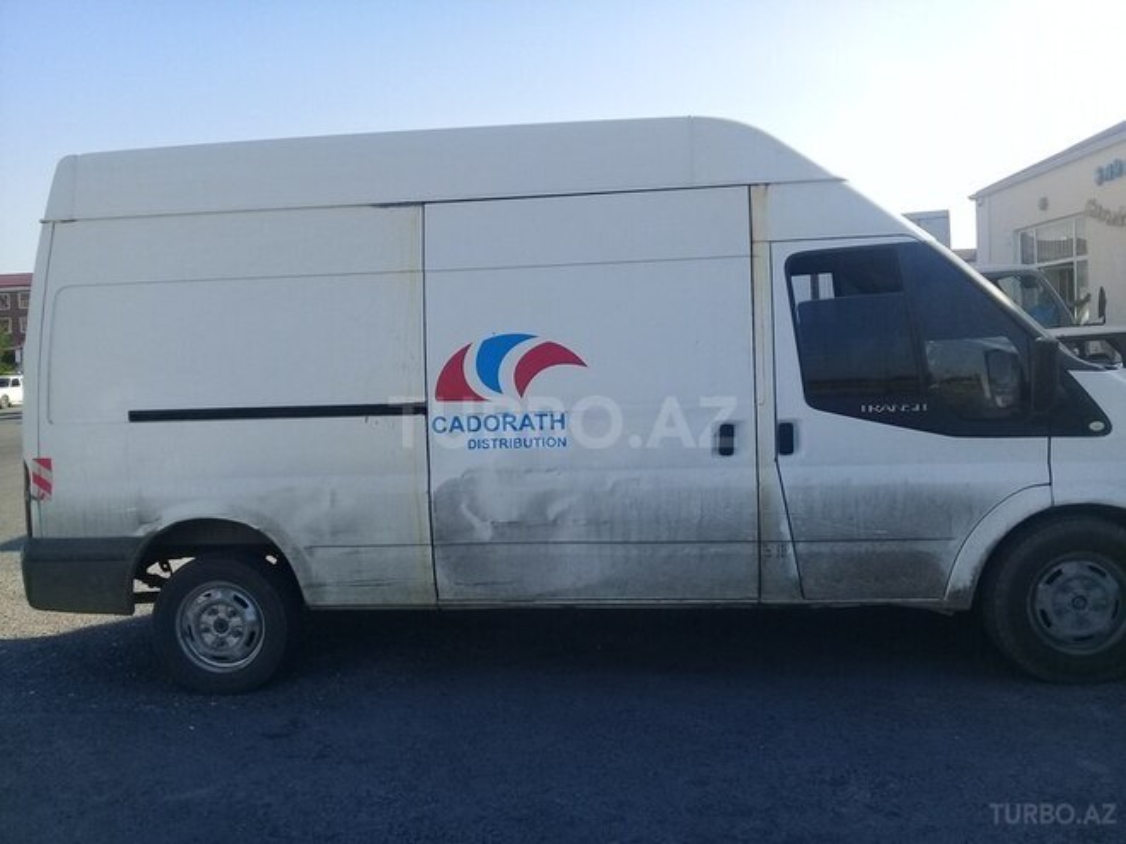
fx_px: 1008
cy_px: 422
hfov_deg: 58.4
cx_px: 563
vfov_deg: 45.4
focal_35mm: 31
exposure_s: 1/799
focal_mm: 3.3
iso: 50
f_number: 2.2
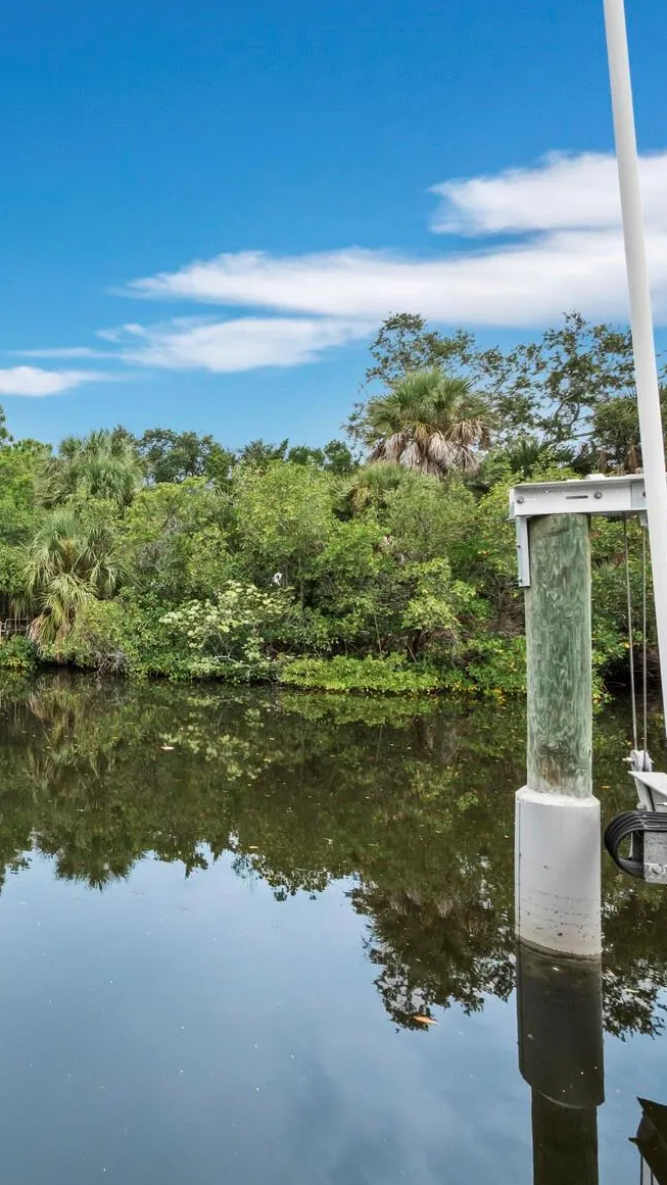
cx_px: -14
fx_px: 660
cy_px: 602
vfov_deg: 83.8
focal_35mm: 21
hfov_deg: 44.7
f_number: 11
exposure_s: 1/160
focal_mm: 7
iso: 400
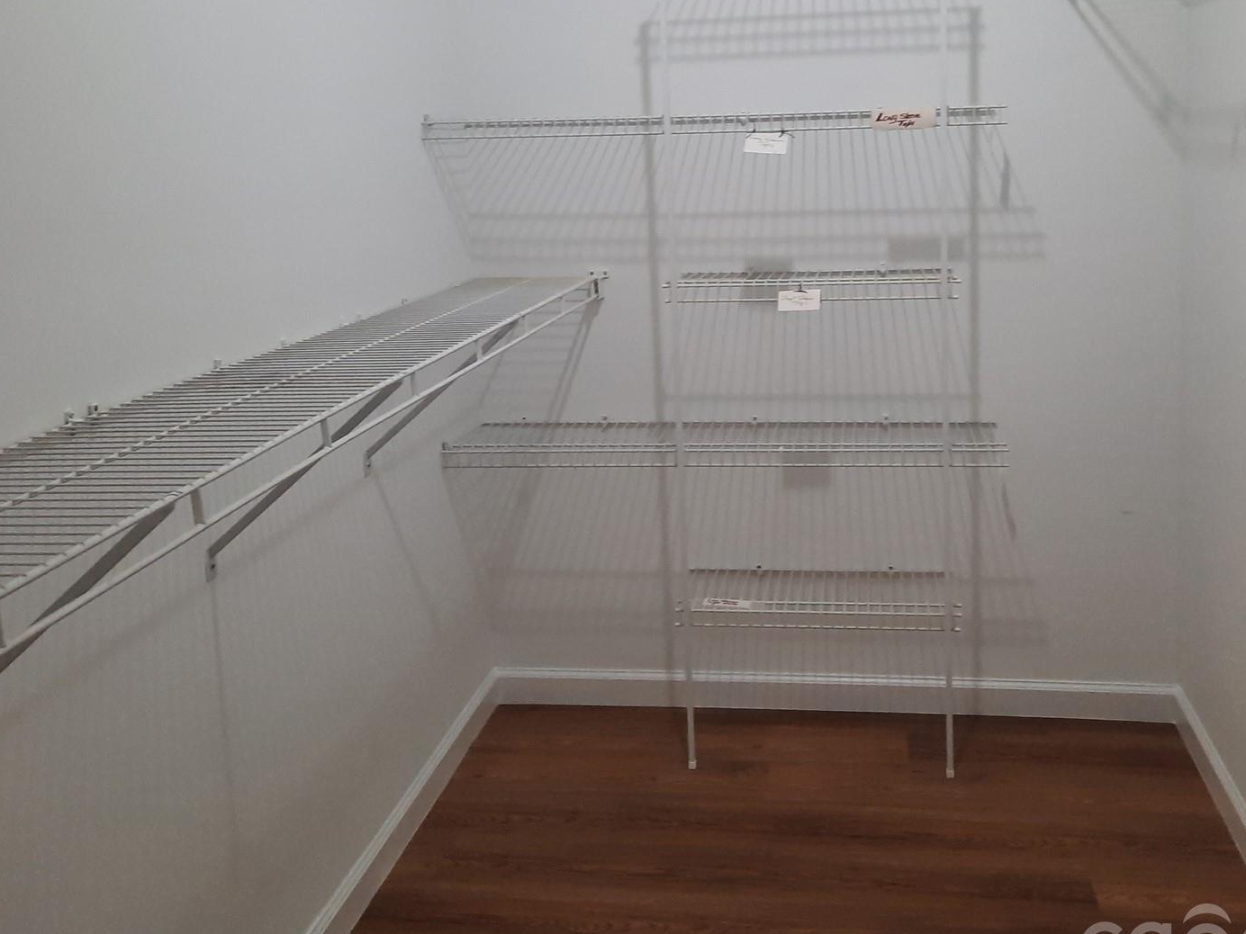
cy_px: 323
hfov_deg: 50.0
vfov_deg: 38.3
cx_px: 700
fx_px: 1332
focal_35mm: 37
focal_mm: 4.6
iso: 250
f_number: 2
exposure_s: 1/60
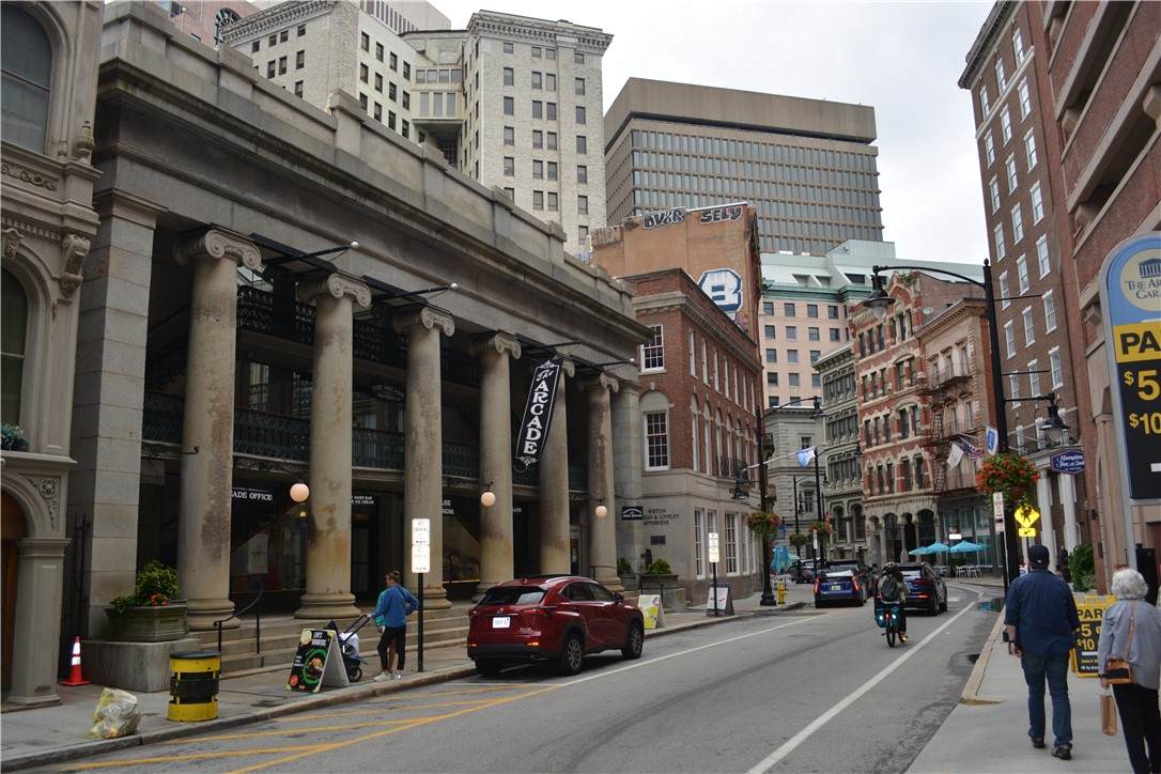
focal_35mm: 30
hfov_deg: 61.9
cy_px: 387
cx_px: 580
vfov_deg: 43.6
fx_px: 967
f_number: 5.6
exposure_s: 1/200
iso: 100
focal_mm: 20
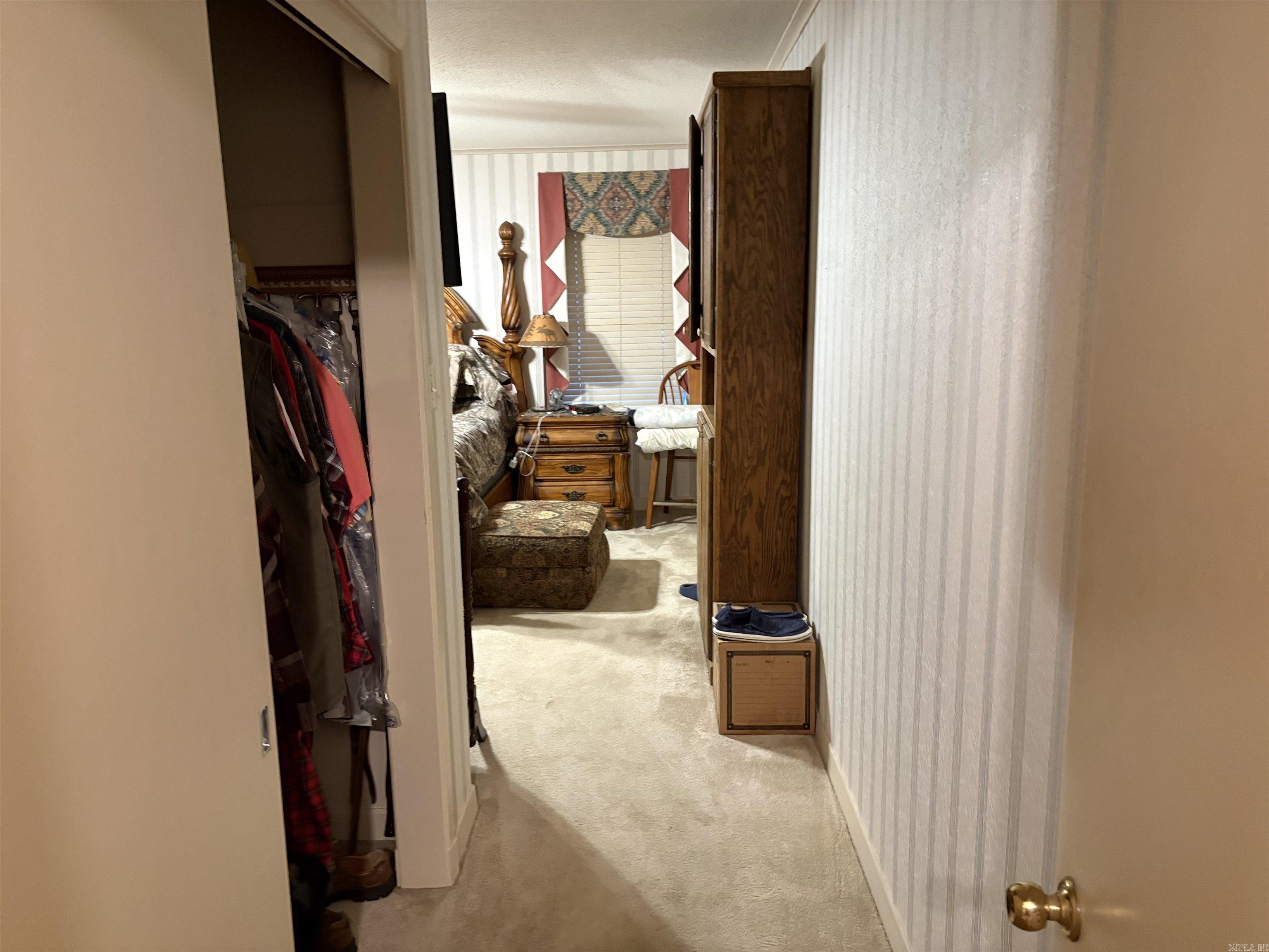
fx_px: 953
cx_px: 634
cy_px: 476
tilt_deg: -10.1
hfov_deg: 67.3
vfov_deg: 53.1
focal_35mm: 26
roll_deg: +1.6
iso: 500
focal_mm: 5.96
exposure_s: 1/30
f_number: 1.6
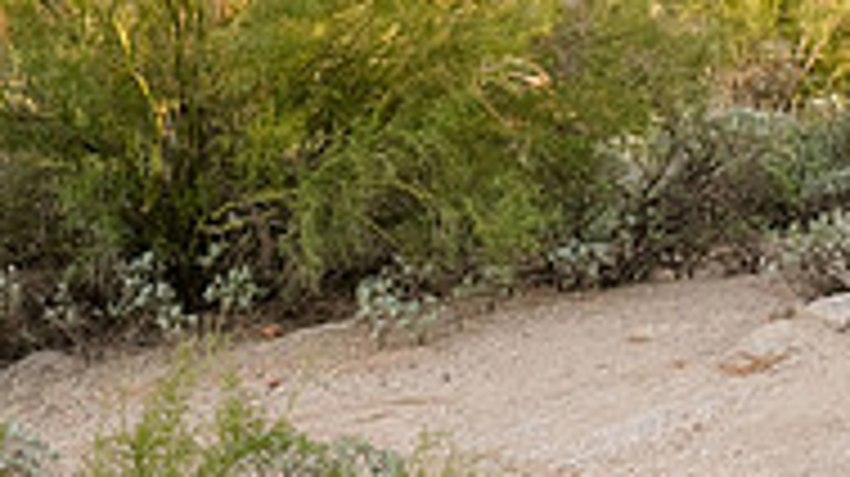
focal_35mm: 132
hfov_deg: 16.1
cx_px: 724
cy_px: 475
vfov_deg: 9.1
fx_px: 2973
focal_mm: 41
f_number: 5.6
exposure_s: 1/250
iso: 640
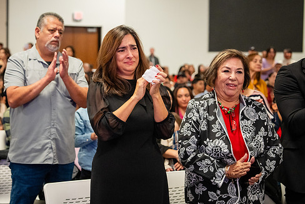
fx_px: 695
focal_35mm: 82
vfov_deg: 16.7
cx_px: 120
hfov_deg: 24.7
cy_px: 78
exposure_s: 1/200
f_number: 2.8
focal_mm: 54
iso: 2500
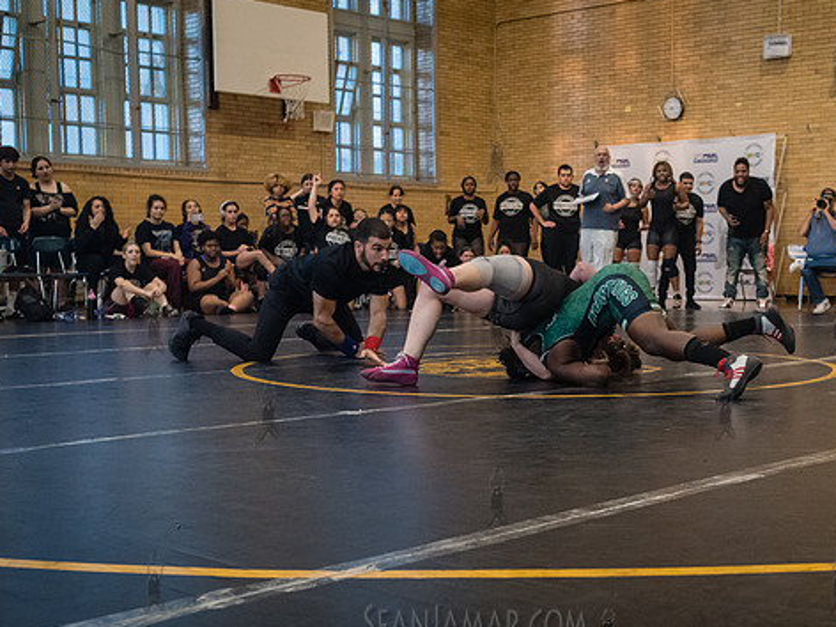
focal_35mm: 52
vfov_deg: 27.9
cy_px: 389
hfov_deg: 36.5
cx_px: 550
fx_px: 1256
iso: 5000
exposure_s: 1/320
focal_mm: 35
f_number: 4
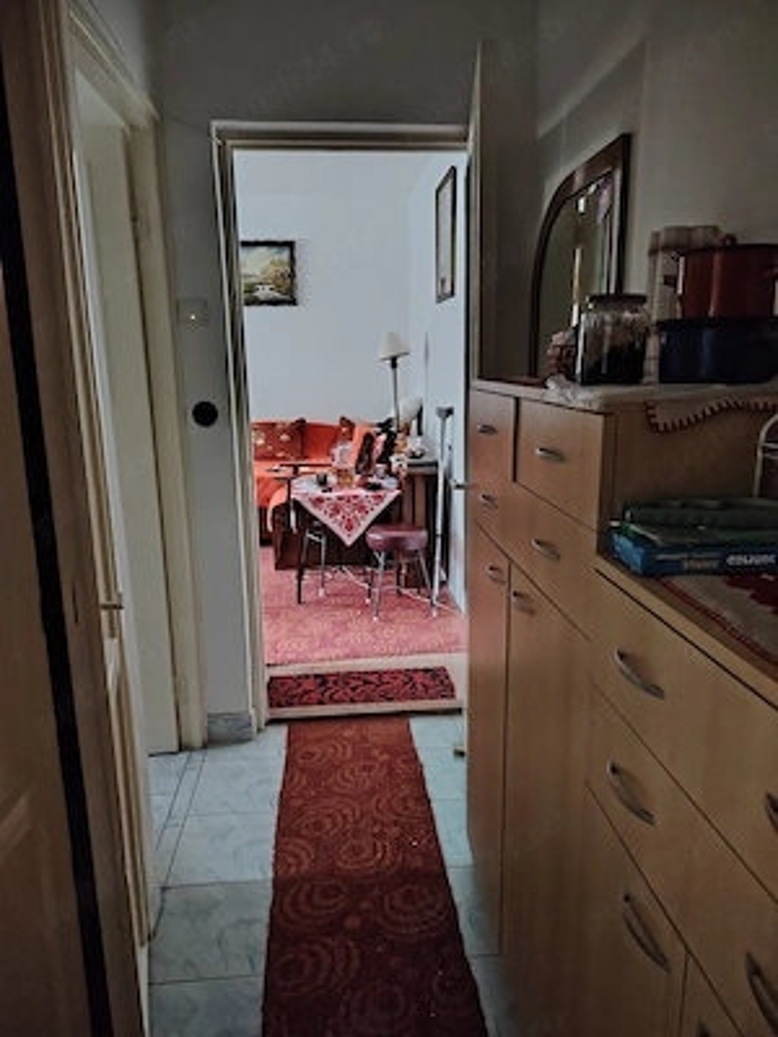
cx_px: 389
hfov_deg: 56.8
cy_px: 518
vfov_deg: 71.6
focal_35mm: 24
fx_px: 719
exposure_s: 1/50
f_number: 1.75
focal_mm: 5.25
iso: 4913
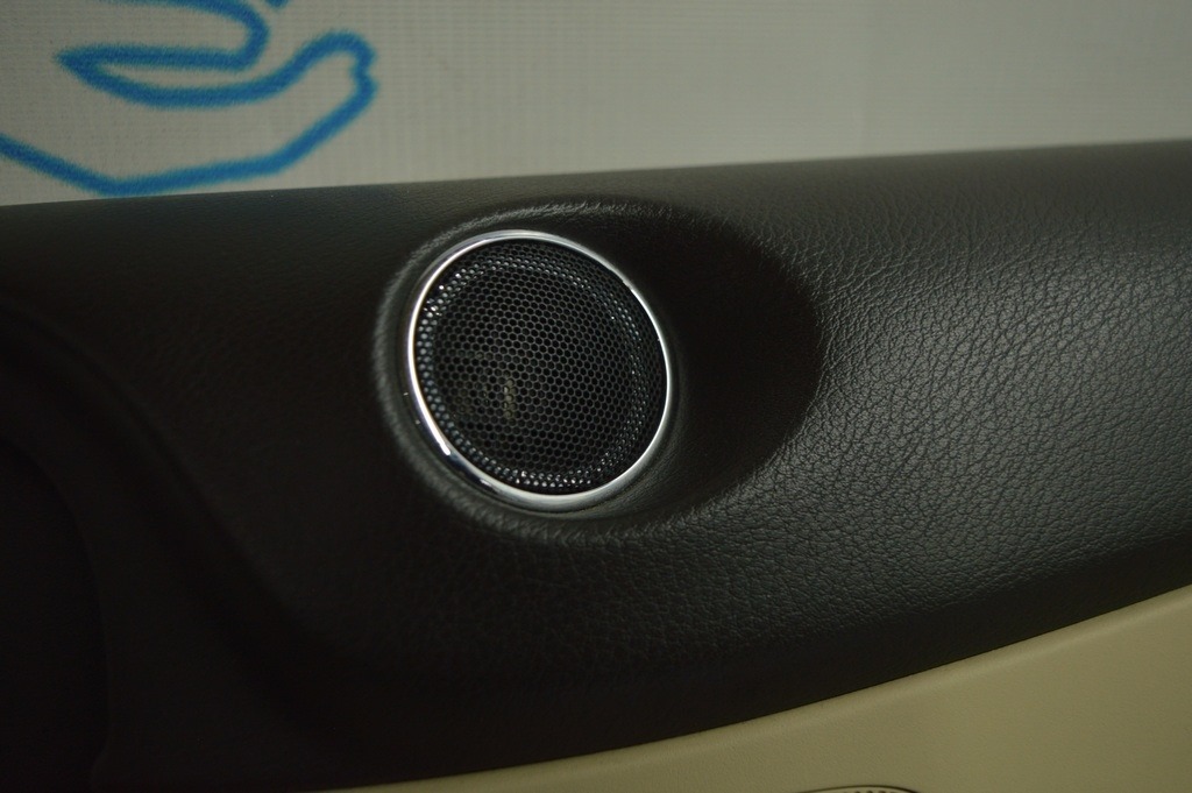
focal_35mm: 33
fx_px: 1092
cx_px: 596
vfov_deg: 39.9
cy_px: 396
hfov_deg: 57.3
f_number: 3.8
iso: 400
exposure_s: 1/100
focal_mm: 22
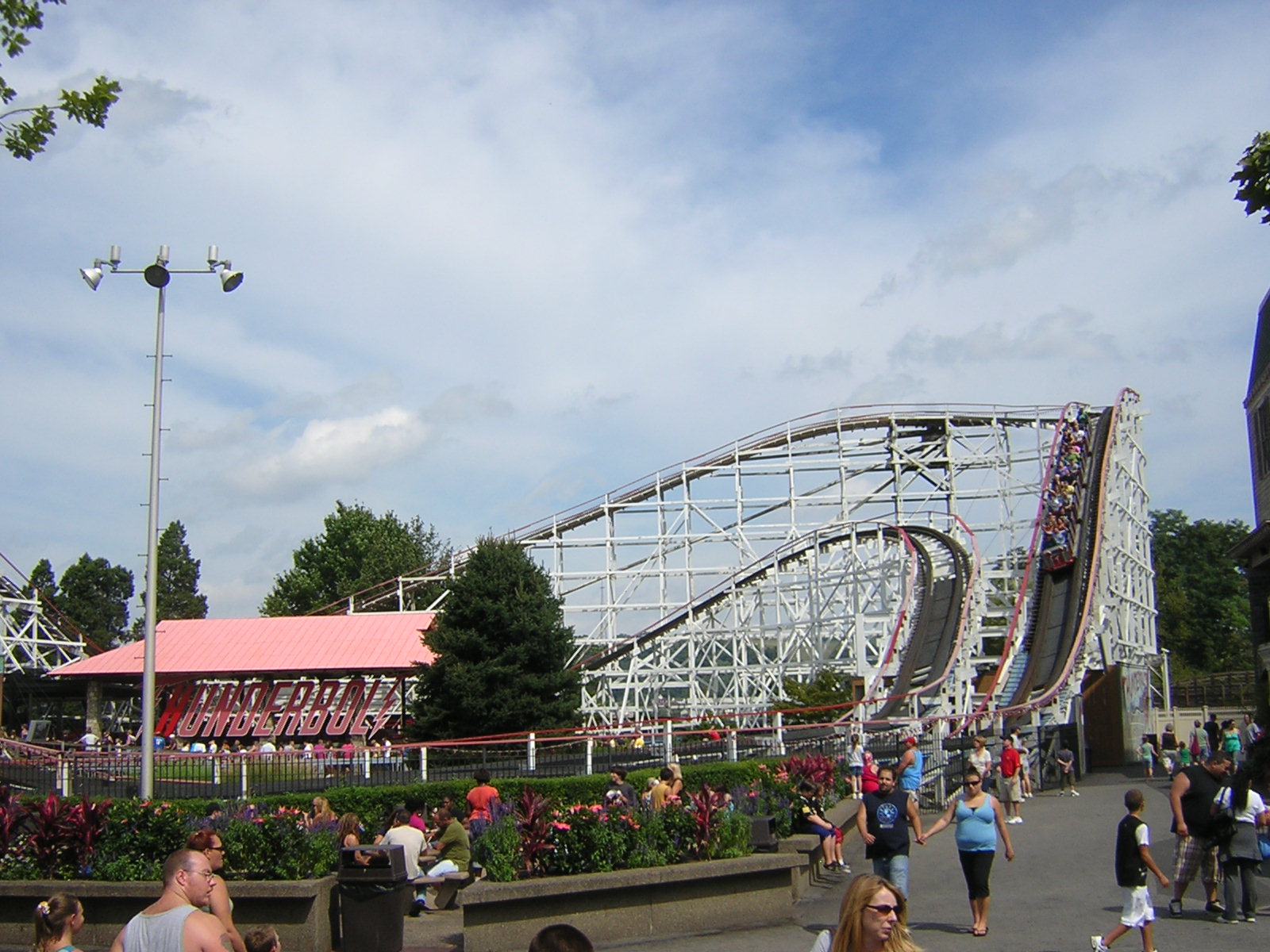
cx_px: 635
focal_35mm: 36
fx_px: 1321
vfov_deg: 39.7
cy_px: 476
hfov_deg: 51.4
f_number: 5.2
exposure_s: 1/488
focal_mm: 4.7
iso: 100
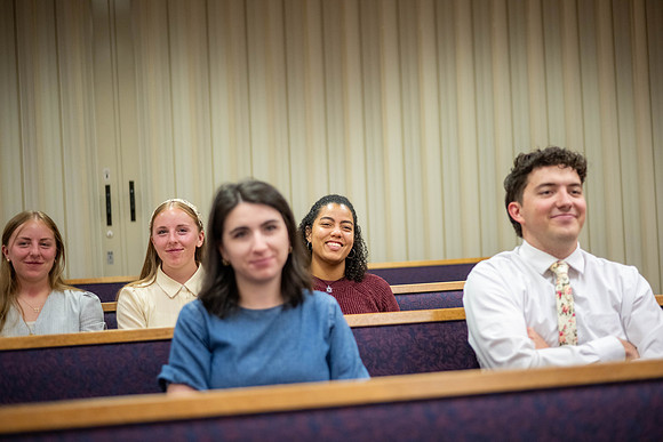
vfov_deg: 27.0
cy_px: 221
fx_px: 921
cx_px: 332
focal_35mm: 50
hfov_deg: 39.6
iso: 1600
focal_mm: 50
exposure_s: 1/400
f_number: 1.8
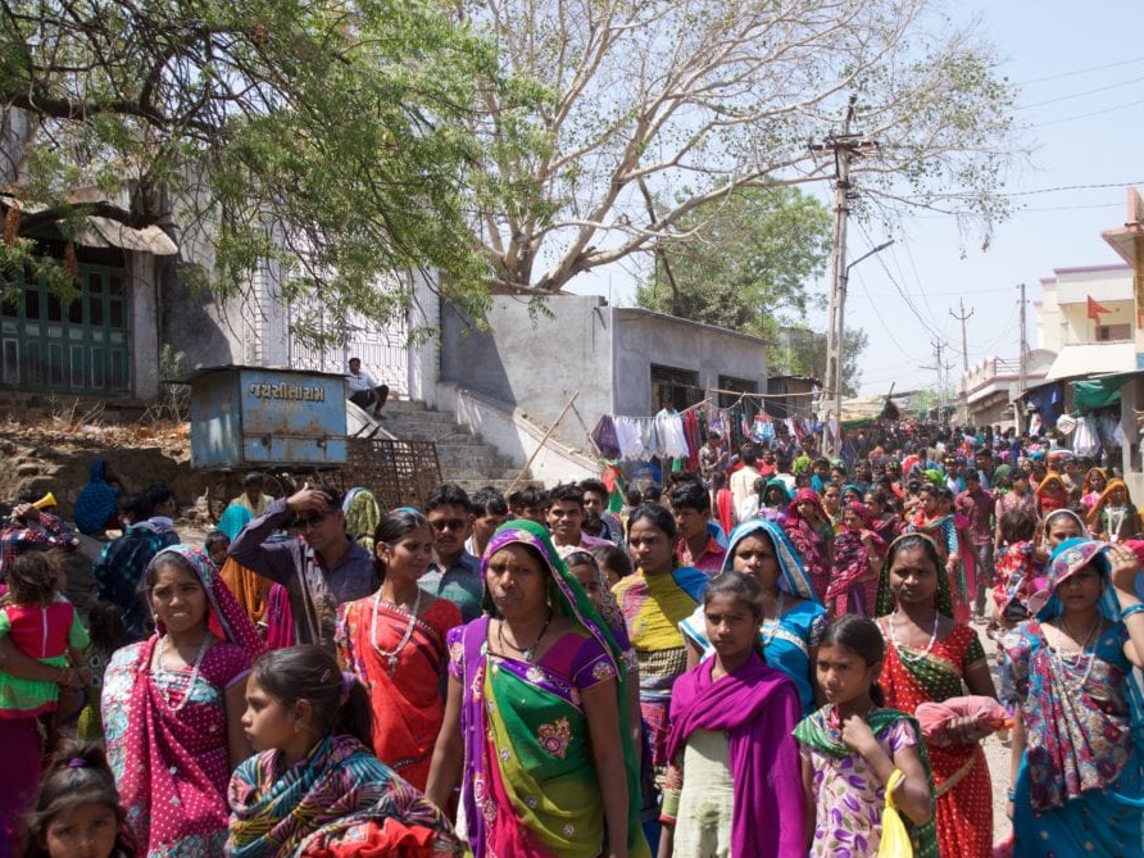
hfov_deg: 36.1
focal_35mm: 53
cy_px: 426
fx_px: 1752
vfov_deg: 27.5
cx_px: 631
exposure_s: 1/320
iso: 200
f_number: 9
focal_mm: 32
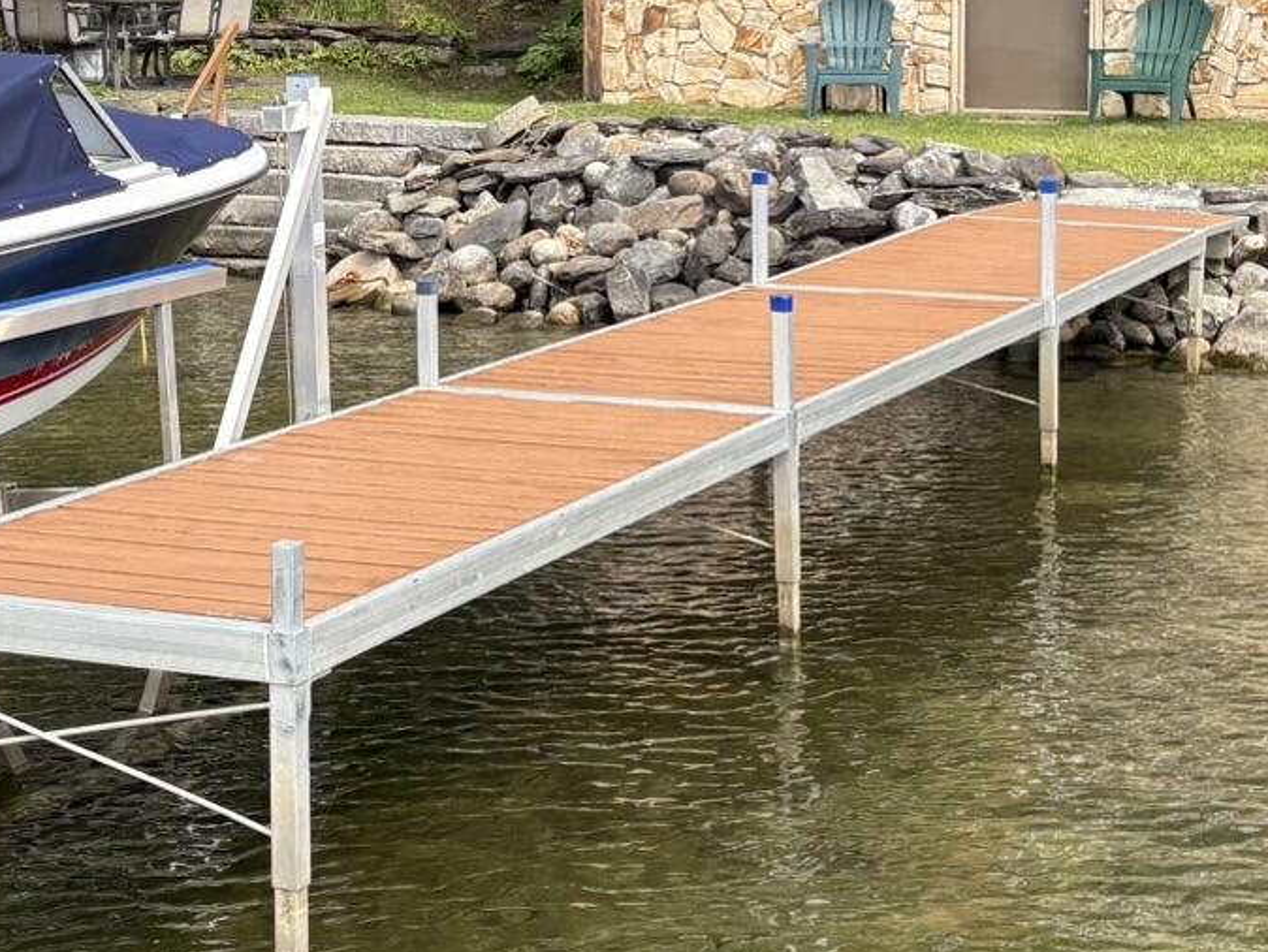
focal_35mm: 79
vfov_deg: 18.3
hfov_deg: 24.4
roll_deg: -0.6
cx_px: 280
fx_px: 2895
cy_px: 73
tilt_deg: -3.1
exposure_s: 1/1092
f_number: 1.6
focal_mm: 5.96
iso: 50
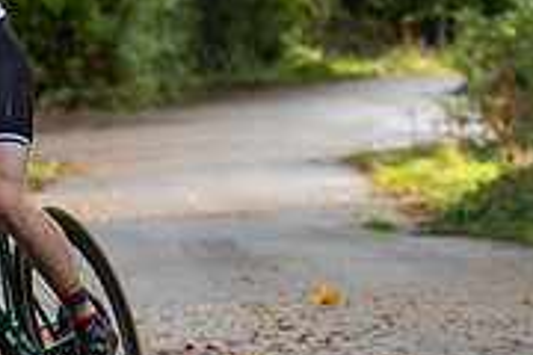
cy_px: 72
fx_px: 3908
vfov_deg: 5.2
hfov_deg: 7.7
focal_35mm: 264
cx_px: -190
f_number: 3.2
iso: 200
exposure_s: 1/640
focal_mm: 82
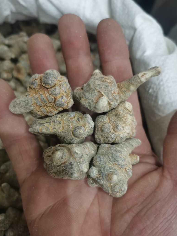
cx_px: 90
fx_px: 191
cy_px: 115
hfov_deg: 49.7
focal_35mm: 28
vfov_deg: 63.5
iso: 500
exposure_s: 1/25
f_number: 1.8
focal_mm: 5.58
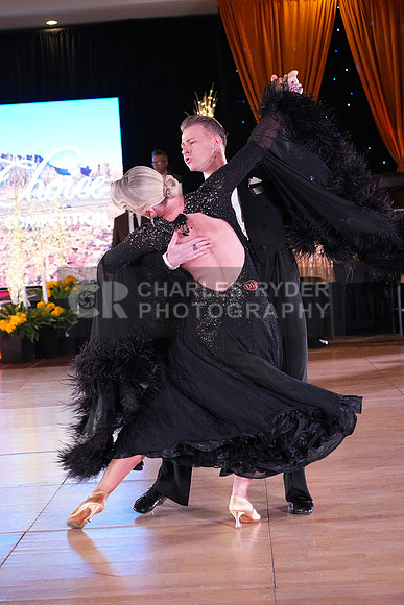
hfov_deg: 19.5
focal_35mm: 70
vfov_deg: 28.8
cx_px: 202
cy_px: 302
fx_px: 1178
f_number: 5
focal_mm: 70
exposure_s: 1/400
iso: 8000
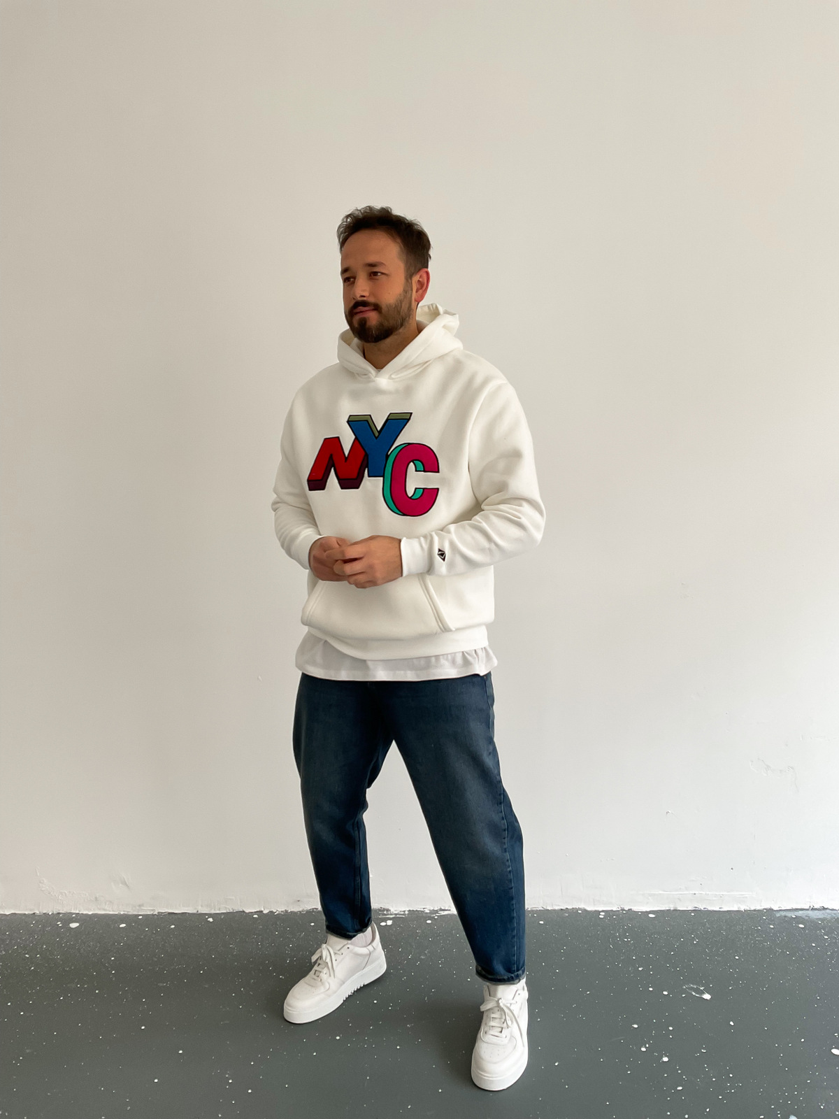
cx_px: 420
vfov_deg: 61.7
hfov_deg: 48.2
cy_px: 560
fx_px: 937
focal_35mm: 29
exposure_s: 1/120
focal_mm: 3
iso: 40
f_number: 1.8
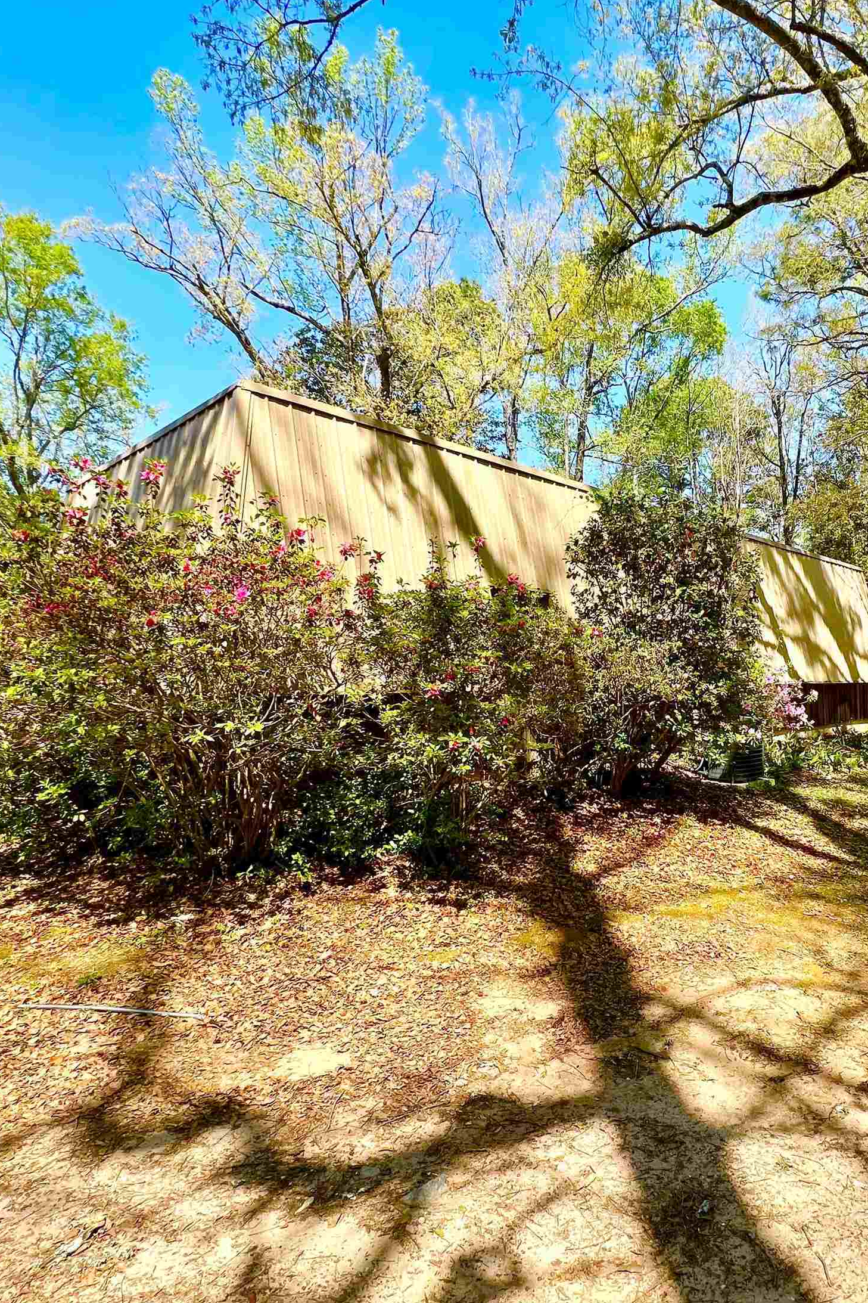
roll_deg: +1.1
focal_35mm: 19
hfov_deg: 61.8
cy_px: 675
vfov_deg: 86.9
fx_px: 687
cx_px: 622
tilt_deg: +0.3
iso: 32
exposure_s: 1/576
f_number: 1.8
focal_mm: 1.57
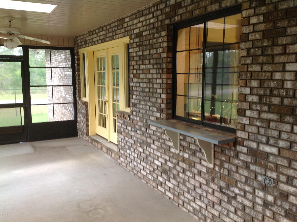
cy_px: 111
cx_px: 148
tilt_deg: -7.0
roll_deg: -0.9
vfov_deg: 40.6
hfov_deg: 52.7
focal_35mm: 35
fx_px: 300
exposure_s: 1/20
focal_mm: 4.28
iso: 64
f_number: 2.4
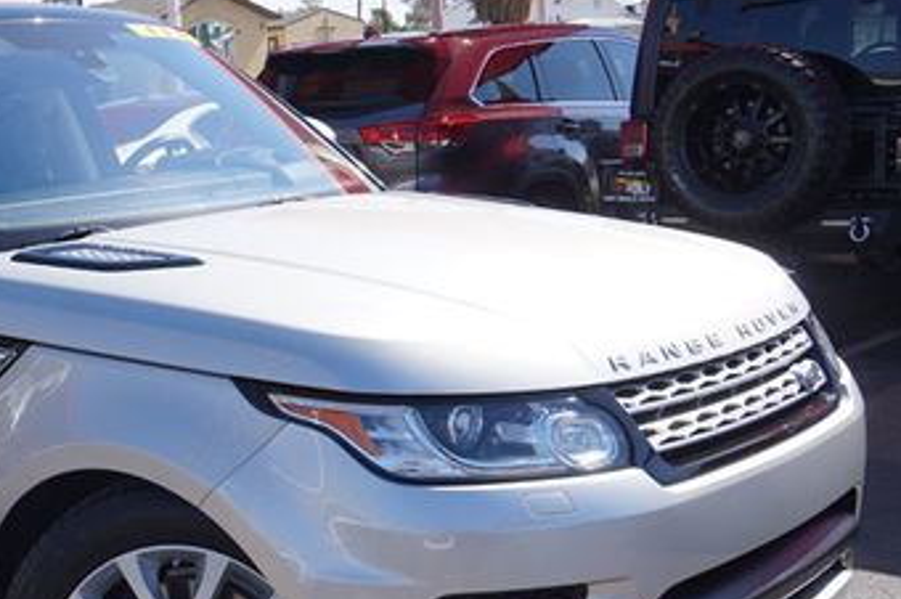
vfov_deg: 20.8
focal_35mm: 65
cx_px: 106
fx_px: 1624
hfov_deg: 29.8
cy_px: 437
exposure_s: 1/100
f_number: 9
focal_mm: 23
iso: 100
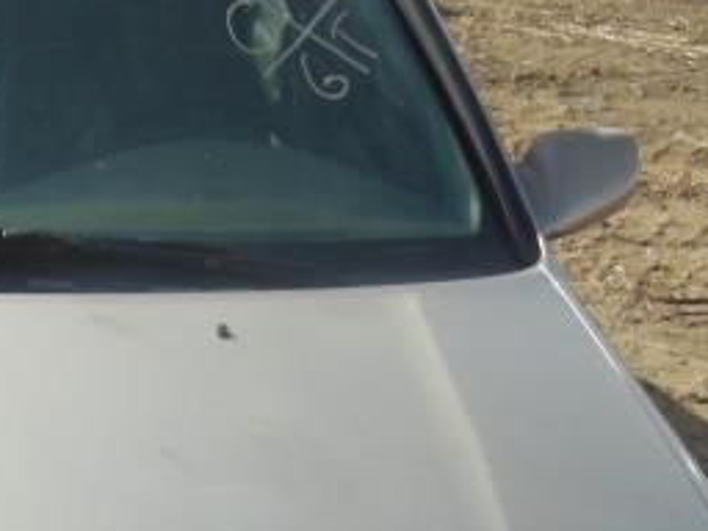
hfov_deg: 24.3
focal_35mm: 78
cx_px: 72
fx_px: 1595
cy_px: 802
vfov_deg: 17.0
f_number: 3.2
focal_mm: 4.5
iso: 125
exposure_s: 1/1500
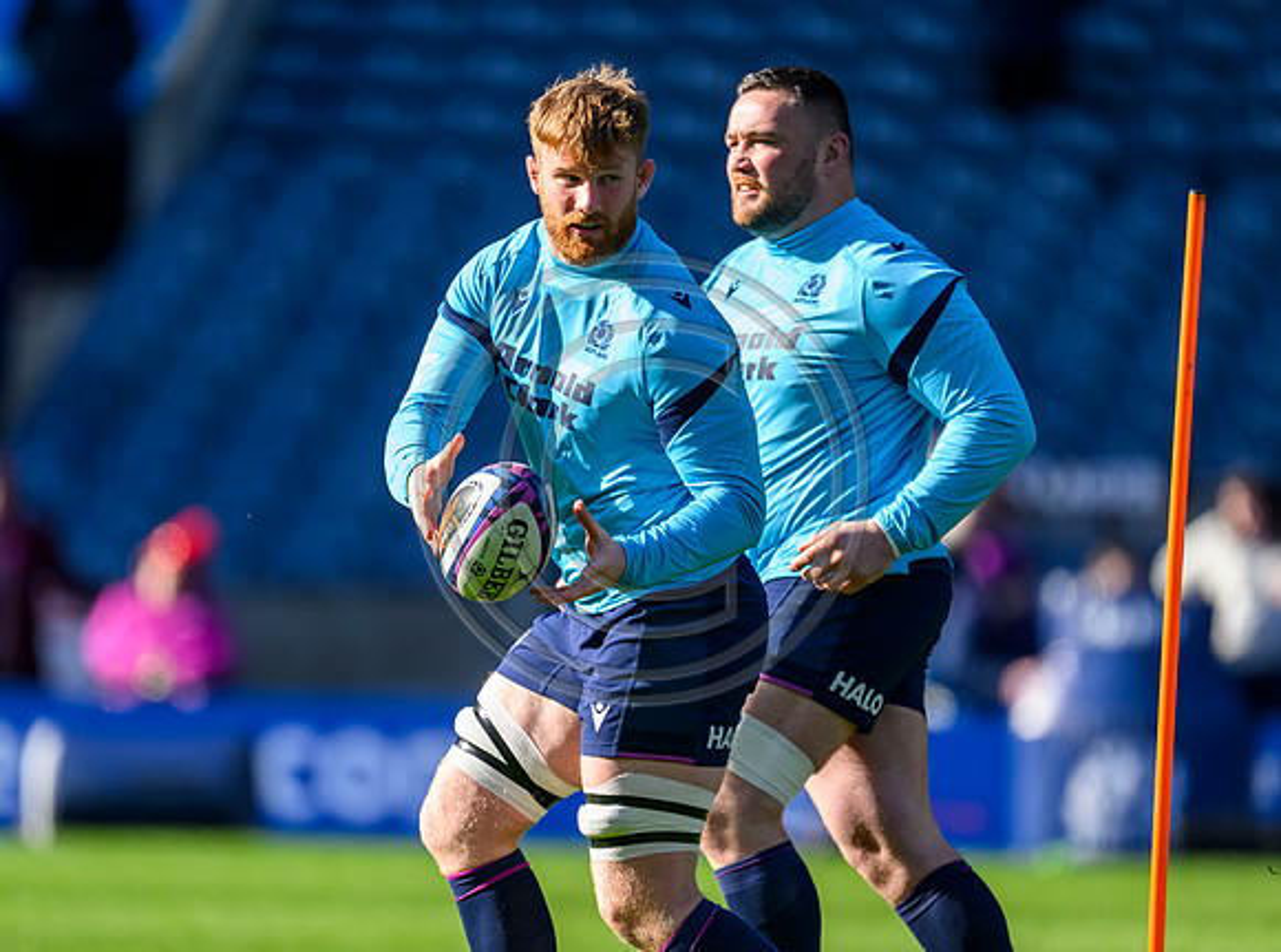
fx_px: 23483
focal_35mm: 637
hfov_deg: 3.1
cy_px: 503
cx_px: 595
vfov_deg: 2.3
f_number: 4
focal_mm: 560
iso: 500
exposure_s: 1/2000
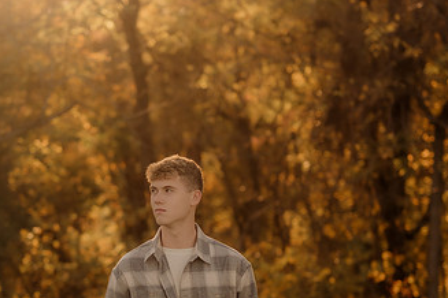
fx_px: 1655
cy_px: 250
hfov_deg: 15.4
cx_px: 130
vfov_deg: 10.3
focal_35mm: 133
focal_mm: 50
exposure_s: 1/1250
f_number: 1.8
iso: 250
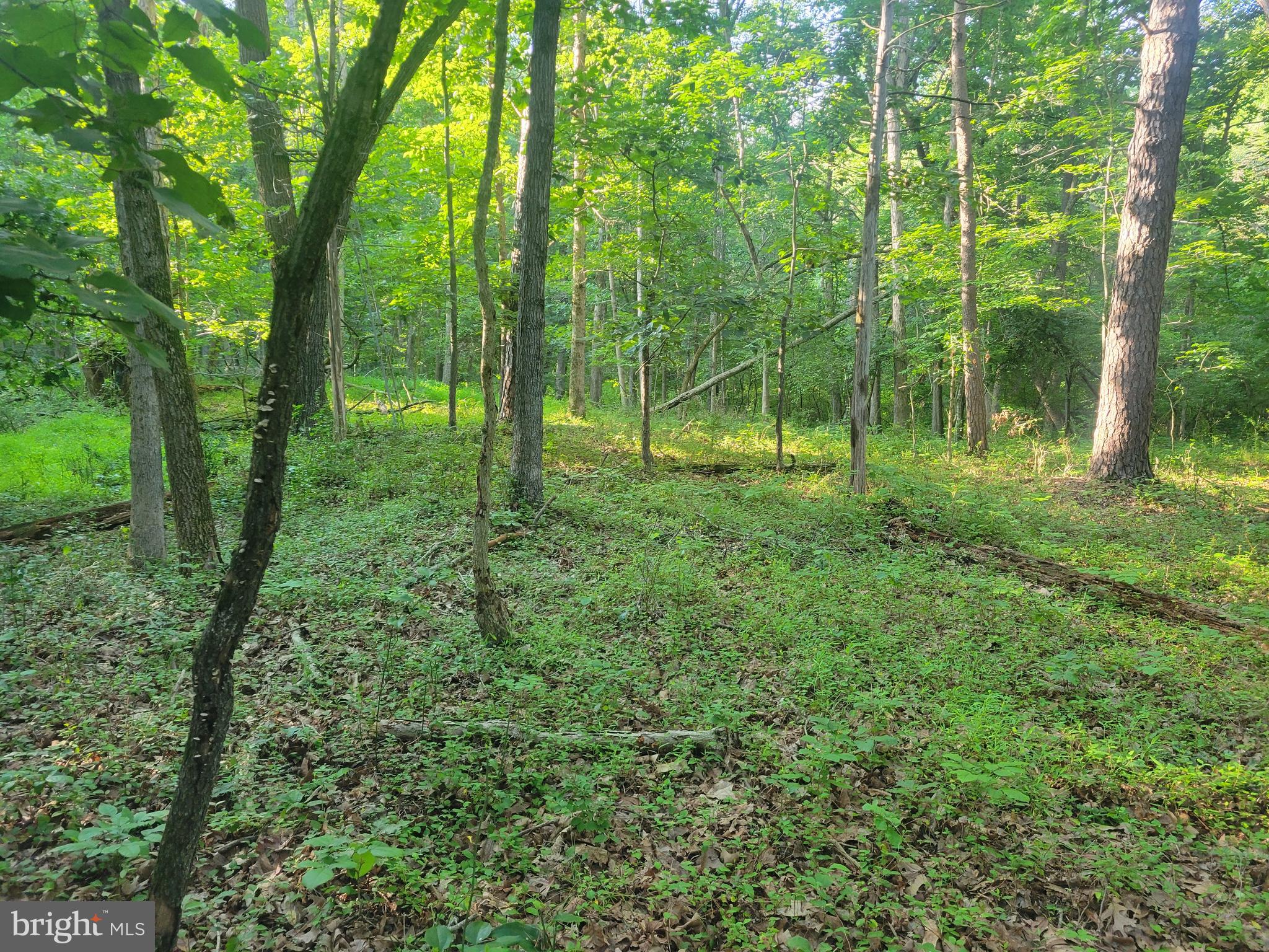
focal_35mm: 26
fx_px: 953
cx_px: 634
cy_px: 476
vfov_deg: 53.1
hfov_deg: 67.3
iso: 200
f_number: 1.8
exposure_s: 1/120
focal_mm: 5.4
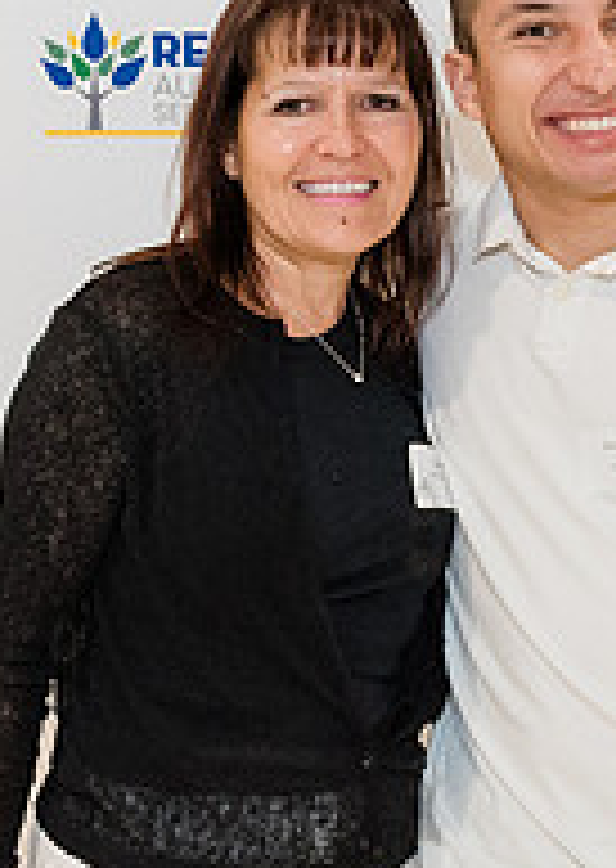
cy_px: 382
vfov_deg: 18.4
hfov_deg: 13.1
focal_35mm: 109
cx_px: 406
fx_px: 2681
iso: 2500
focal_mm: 26
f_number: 4.5
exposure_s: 1/250
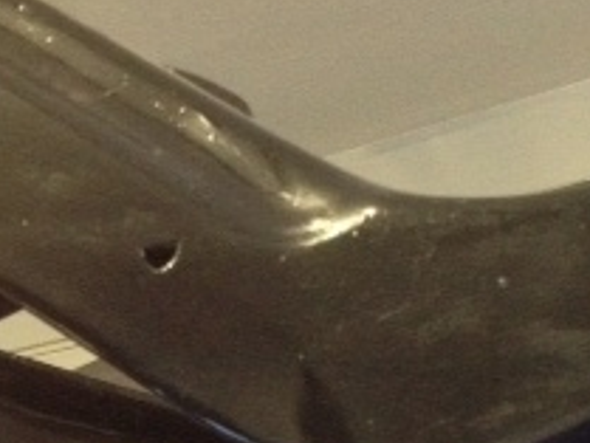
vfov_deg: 13.1
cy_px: 660
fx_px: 1825
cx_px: 147
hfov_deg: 18.3
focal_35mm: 107
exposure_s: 1/15
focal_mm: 4.28
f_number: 2.4
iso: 500
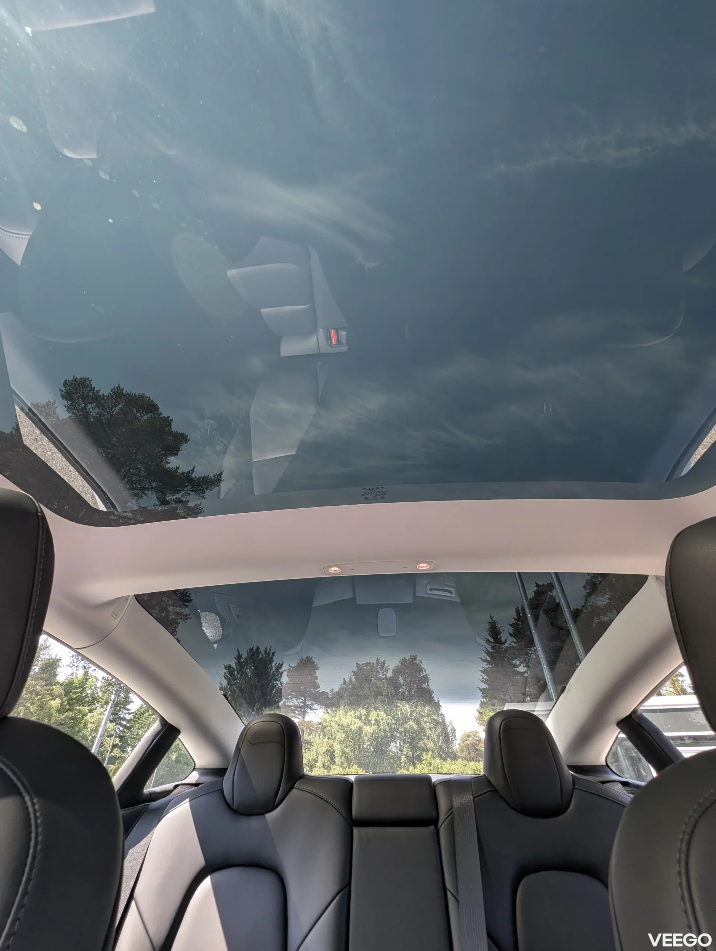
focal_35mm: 13
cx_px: 358
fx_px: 358
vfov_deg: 106.1
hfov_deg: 90.1
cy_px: 476
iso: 49
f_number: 2.2
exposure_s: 1/142
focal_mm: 1.95
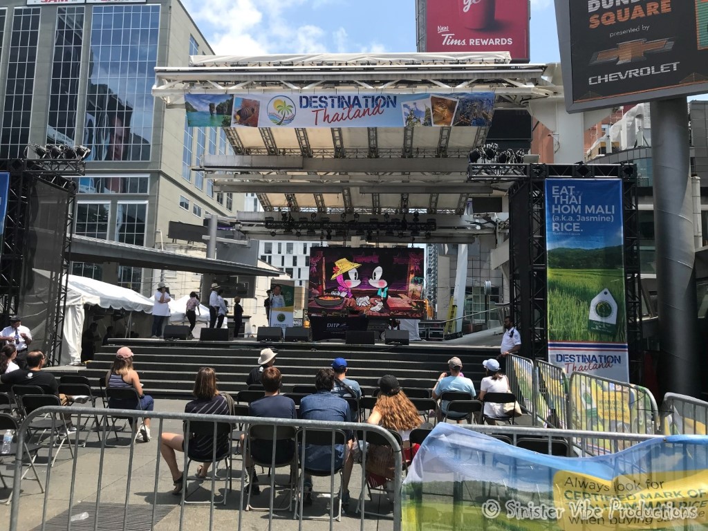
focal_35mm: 28
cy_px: 266
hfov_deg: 63.4
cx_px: 354
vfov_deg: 49.7
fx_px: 573
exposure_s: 1/1500
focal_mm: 3.99
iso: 20
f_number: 1.8
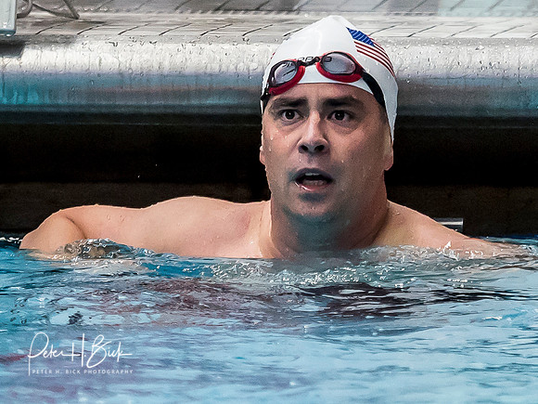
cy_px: 175
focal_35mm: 1146
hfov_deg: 1.7
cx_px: 275
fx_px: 17811
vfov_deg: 1.3
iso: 1600
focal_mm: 150
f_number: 2.8
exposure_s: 1/640
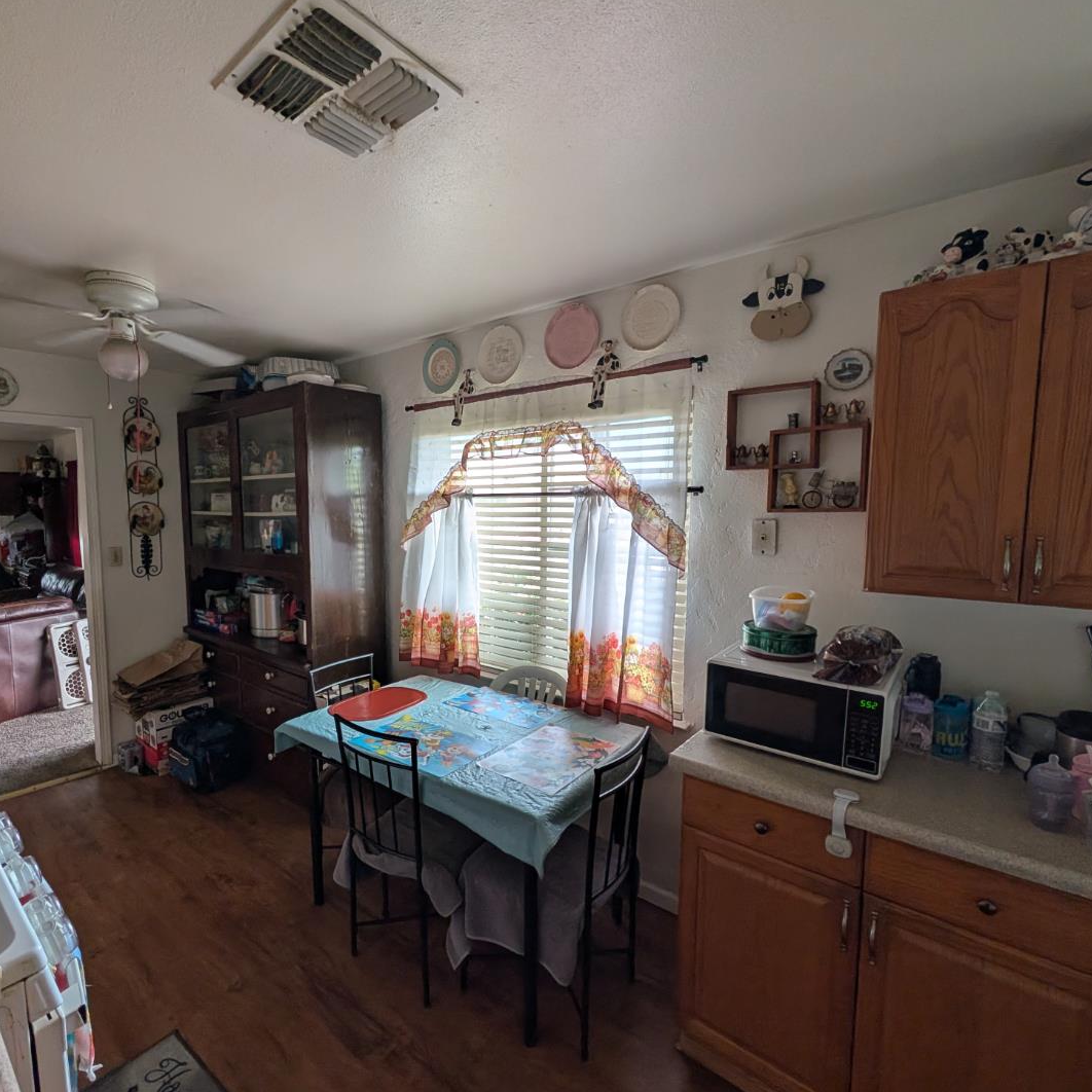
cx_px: 471
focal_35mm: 15
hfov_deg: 90.6
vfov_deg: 91.1
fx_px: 535
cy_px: 555
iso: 65
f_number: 1.7
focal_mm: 2.02
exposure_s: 1/60
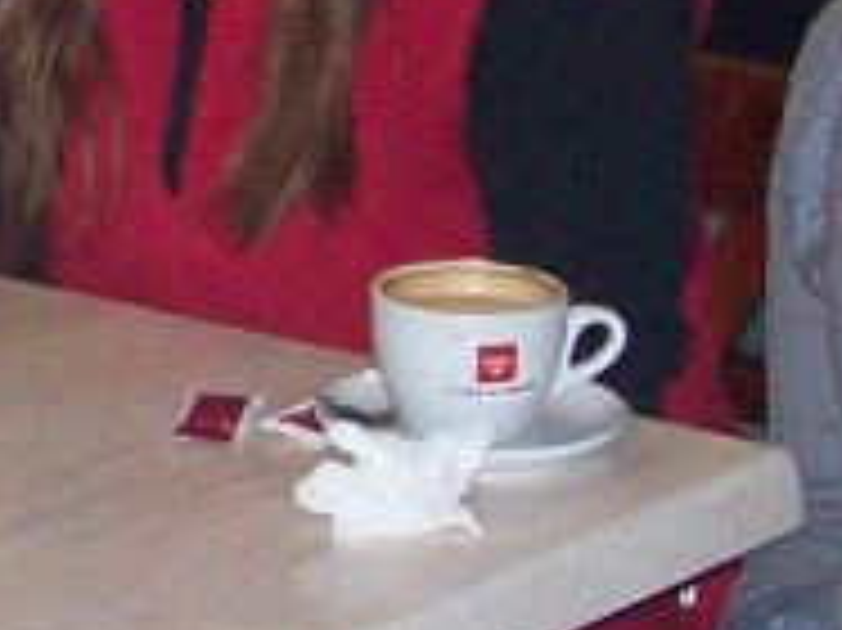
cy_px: -99
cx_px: -729
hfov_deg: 9.5
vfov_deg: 7.5
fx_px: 4789
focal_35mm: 197
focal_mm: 6
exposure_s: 1/64
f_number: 2.7
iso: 200
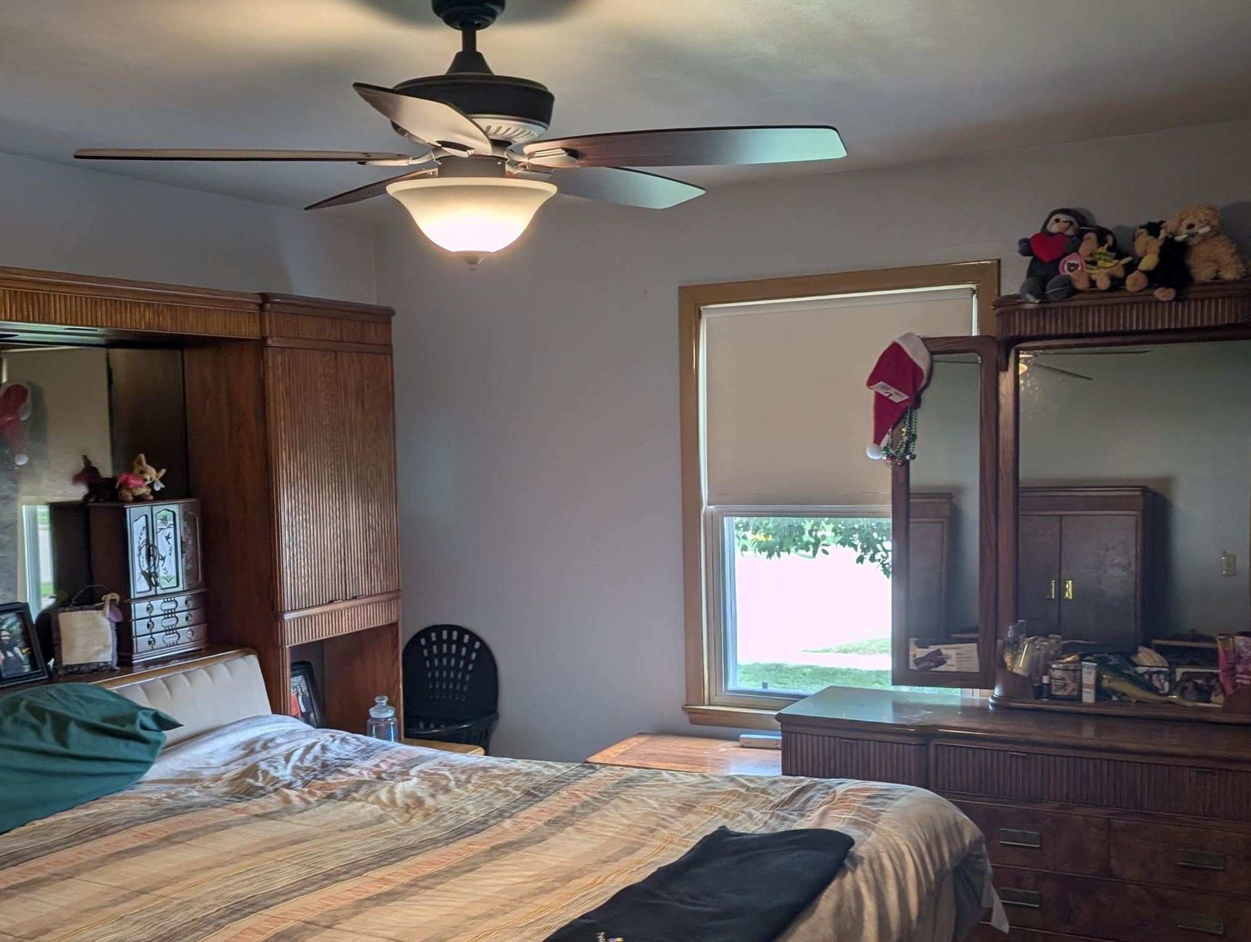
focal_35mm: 36
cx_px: 626
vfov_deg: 39.7
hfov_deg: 51.3
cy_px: 538
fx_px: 1303
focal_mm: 6.9
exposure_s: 1/120
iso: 34
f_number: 1.68
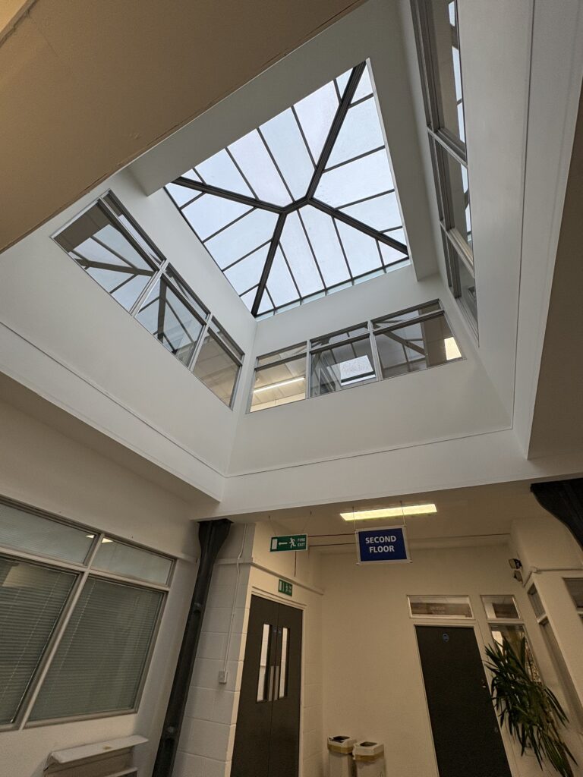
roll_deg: -3.7
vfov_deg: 102.1
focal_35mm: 14
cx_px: 292
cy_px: 388
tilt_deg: +40.3
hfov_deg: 85.7
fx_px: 314
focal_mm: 2.22
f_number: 2.2
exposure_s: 1/100
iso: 64
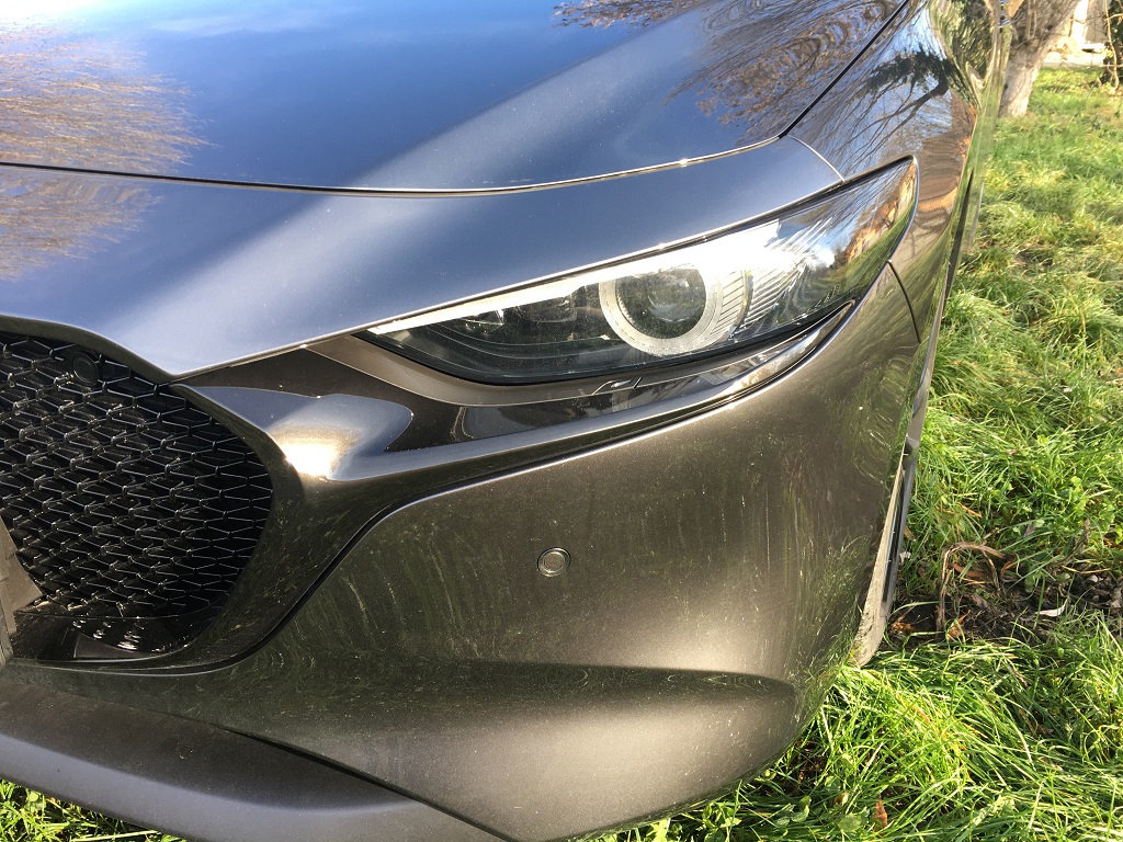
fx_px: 941
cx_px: 562
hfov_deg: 61.7
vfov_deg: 48.2
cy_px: 421
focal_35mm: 29
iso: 25
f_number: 2.2
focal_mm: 4.15
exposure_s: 1/100
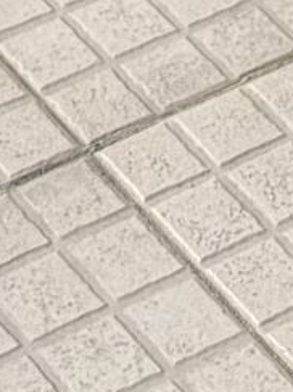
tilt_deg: -18.4
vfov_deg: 6.7
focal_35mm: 253
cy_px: -1008
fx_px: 2858
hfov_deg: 5.9
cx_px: 98
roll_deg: -2.0
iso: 80
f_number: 1.78
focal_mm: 6.76
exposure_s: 1/8130
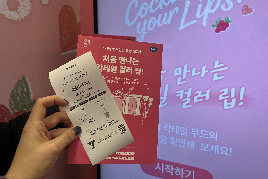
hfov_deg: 65.5
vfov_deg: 46.3
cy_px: 77
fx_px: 208
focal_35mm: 28
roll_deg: +0.5
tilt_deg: -6.7
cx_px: 138
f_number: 1.6
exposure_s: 1/120
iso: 50
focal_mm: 5.1
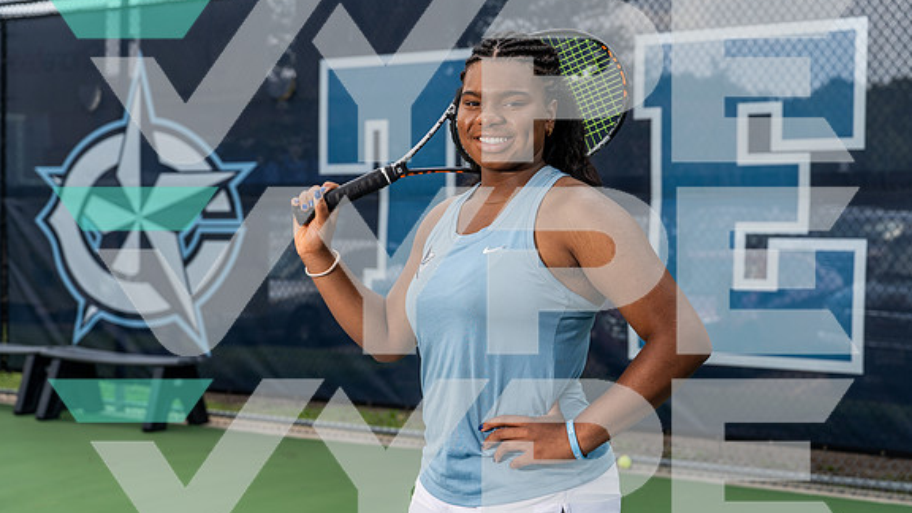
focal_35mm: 58
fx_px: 1403
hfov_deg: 36.0
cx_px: 456
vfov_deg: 20.7
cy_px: 272
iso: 100
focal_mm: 55
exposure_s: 1/1000
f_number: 4
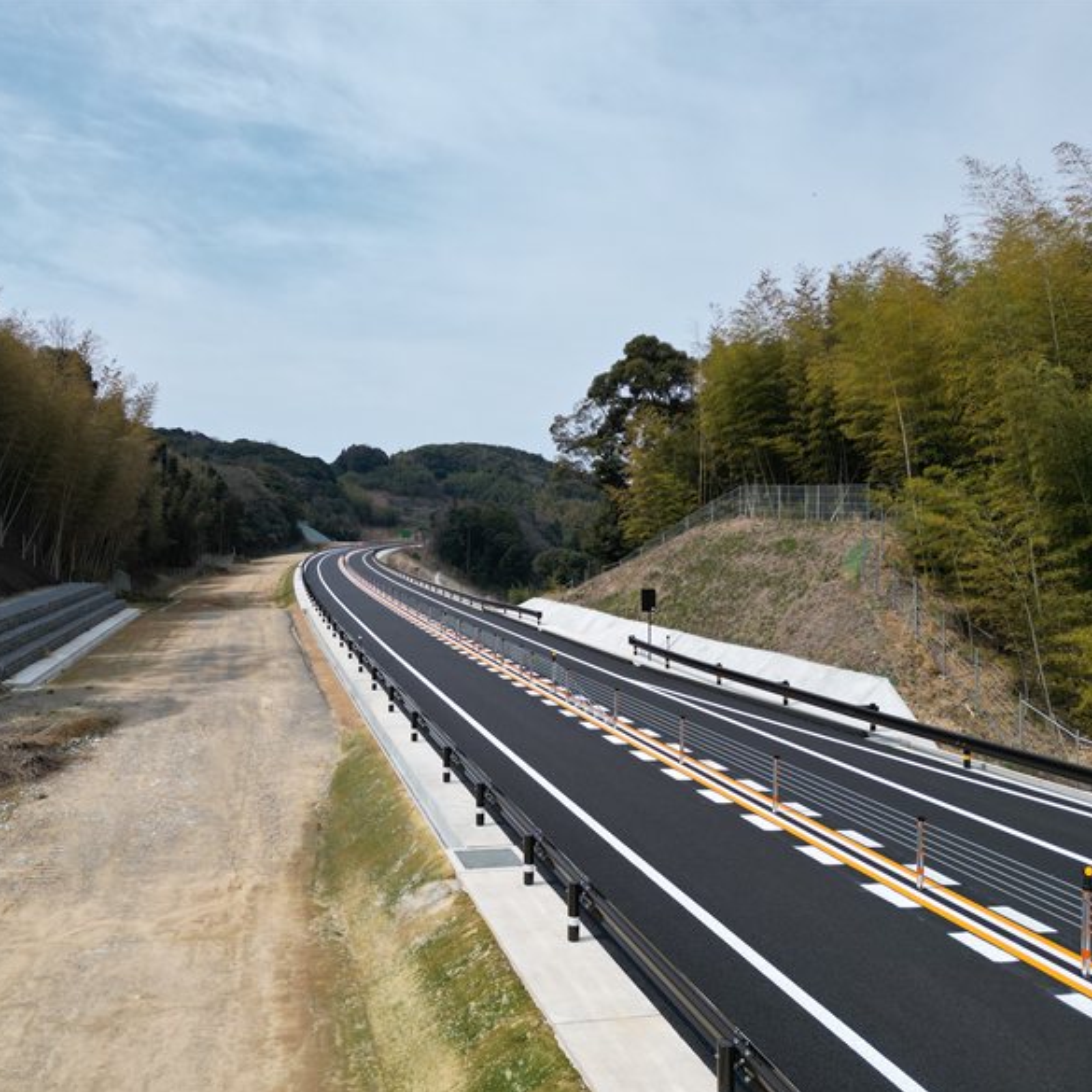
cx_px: 437
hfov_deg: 55.2
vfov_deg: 55.6
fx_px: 1035
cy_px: 553
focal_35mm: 29
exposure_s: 1/4000
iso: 120
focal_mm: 6.72
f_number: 1.7
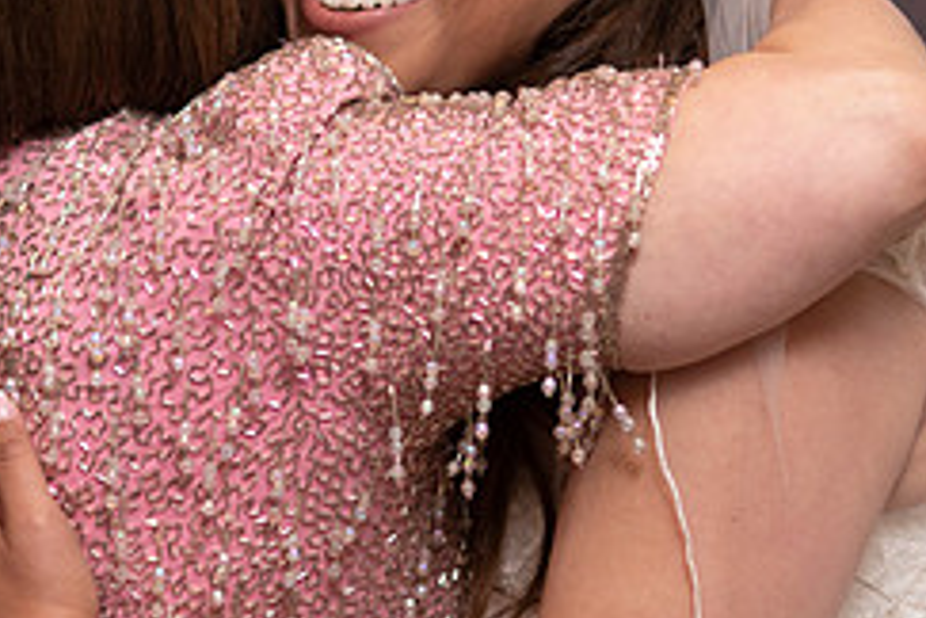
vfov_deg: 6.8
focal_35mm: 203
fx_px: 5221
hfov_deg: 10.1
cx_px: 434
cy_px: 204
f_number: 2
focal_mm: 85
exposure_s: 1/160
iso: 500
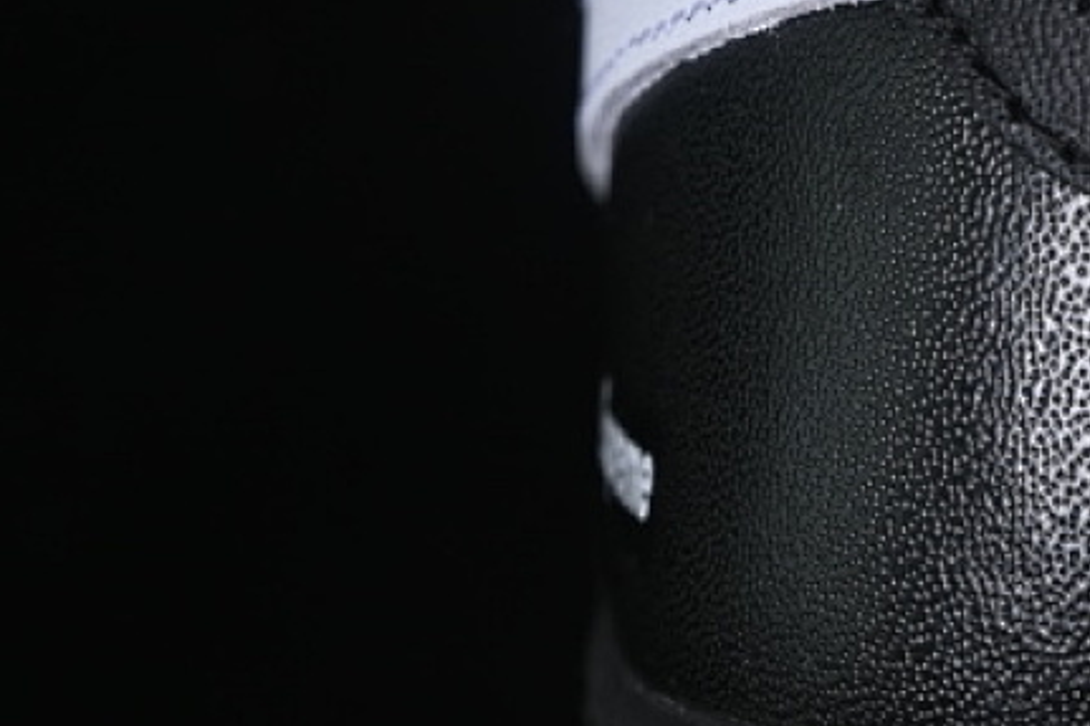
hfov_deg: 10.8
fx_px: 5690
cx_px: 1227
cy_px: 433
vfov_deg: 7.3
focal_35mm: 188
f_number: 6.3
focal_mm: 50
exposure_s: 1/60
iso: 160
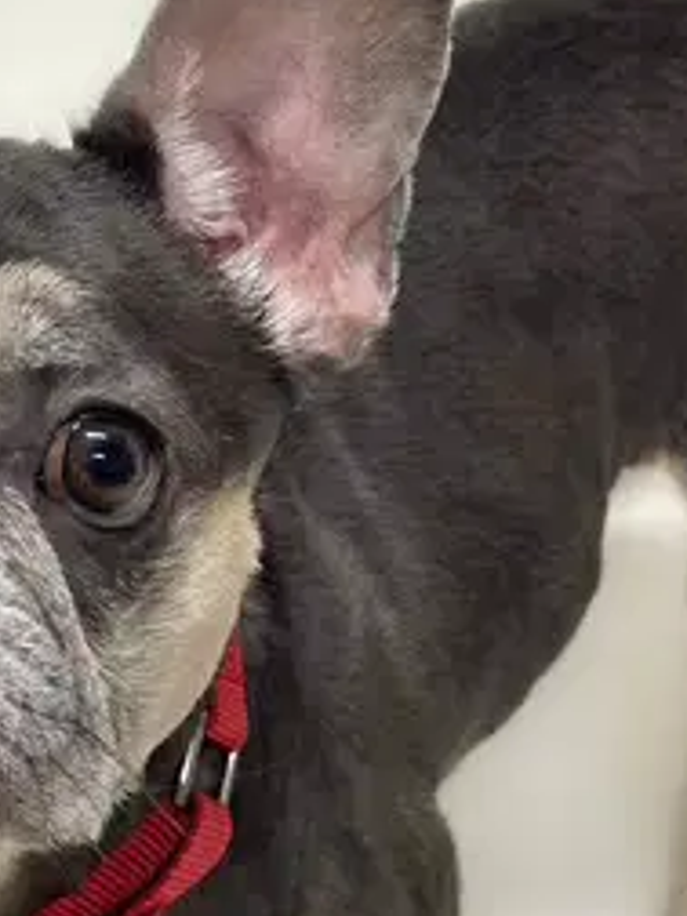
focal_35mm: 122
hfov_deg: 12.1
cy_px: 647
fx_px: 3228
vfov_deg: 16.1
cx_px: 189
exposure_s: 1/80
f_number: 1.8
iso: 125
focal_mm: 6.86
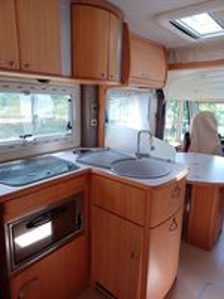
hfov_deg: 54.9
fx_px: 216
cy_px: 150
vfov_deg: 69.4
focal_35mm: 25
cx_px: 112
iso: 40
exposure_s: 1/50
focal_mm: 4.6
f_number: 1.8
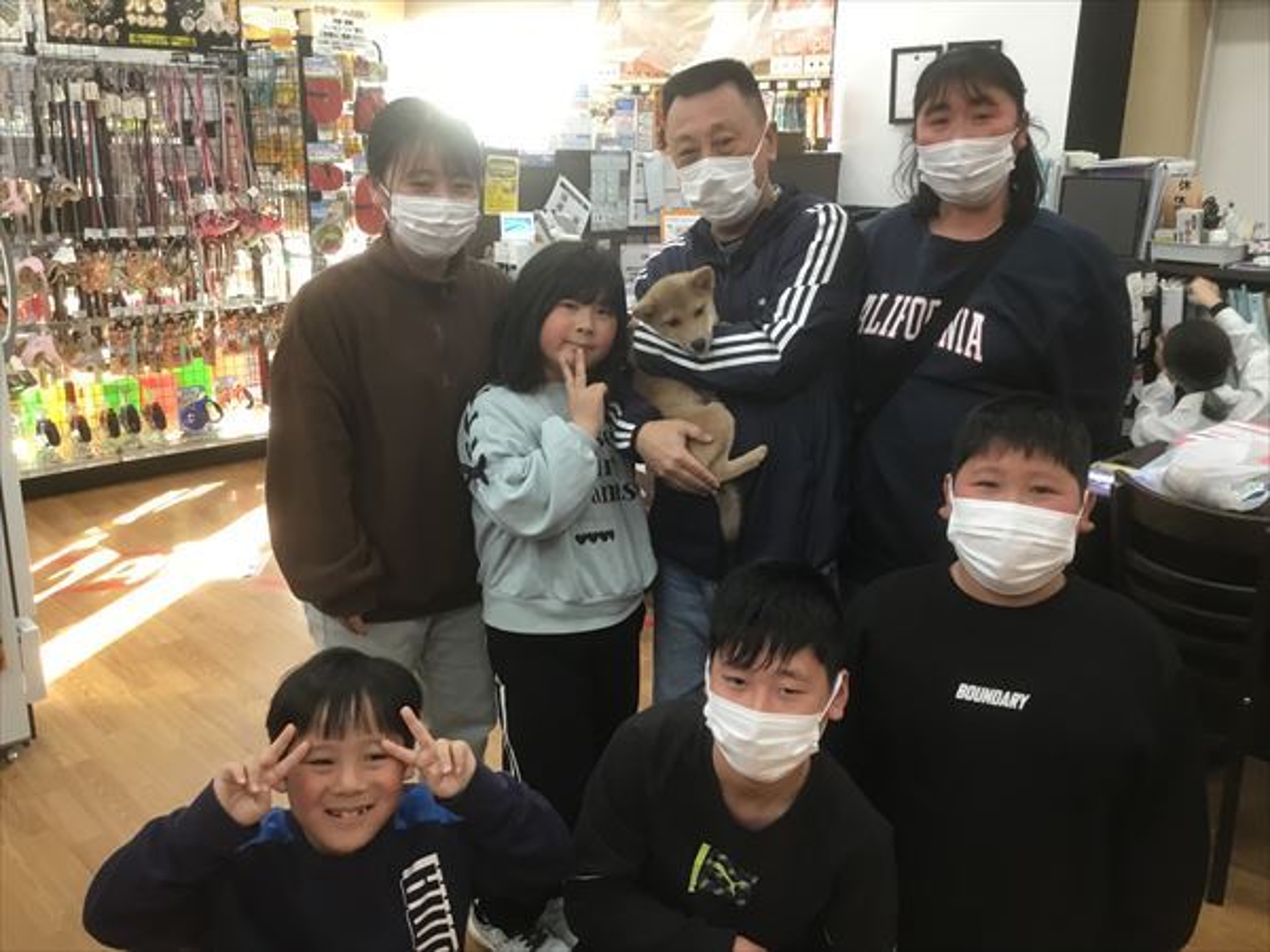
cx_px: 635
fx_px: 1137
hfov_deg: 58.4
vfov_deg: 45.4
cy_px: 476
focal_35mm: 31
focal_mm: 3.3
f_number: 2.4
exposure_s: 1/33
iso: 80
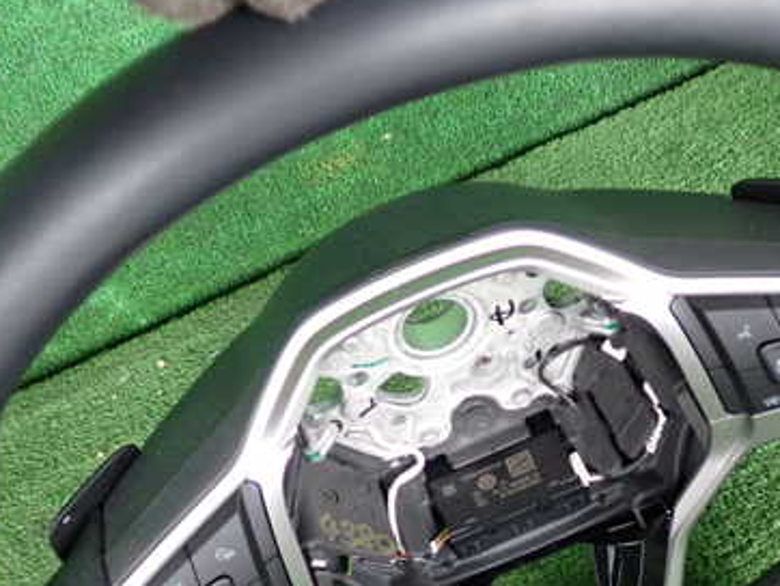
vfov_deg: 27.5
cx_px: 448
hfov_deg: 36.1
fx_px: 1195
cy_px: 371
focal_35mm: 53
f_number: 2.4
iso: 250
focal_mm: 5.79
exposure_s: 1/125
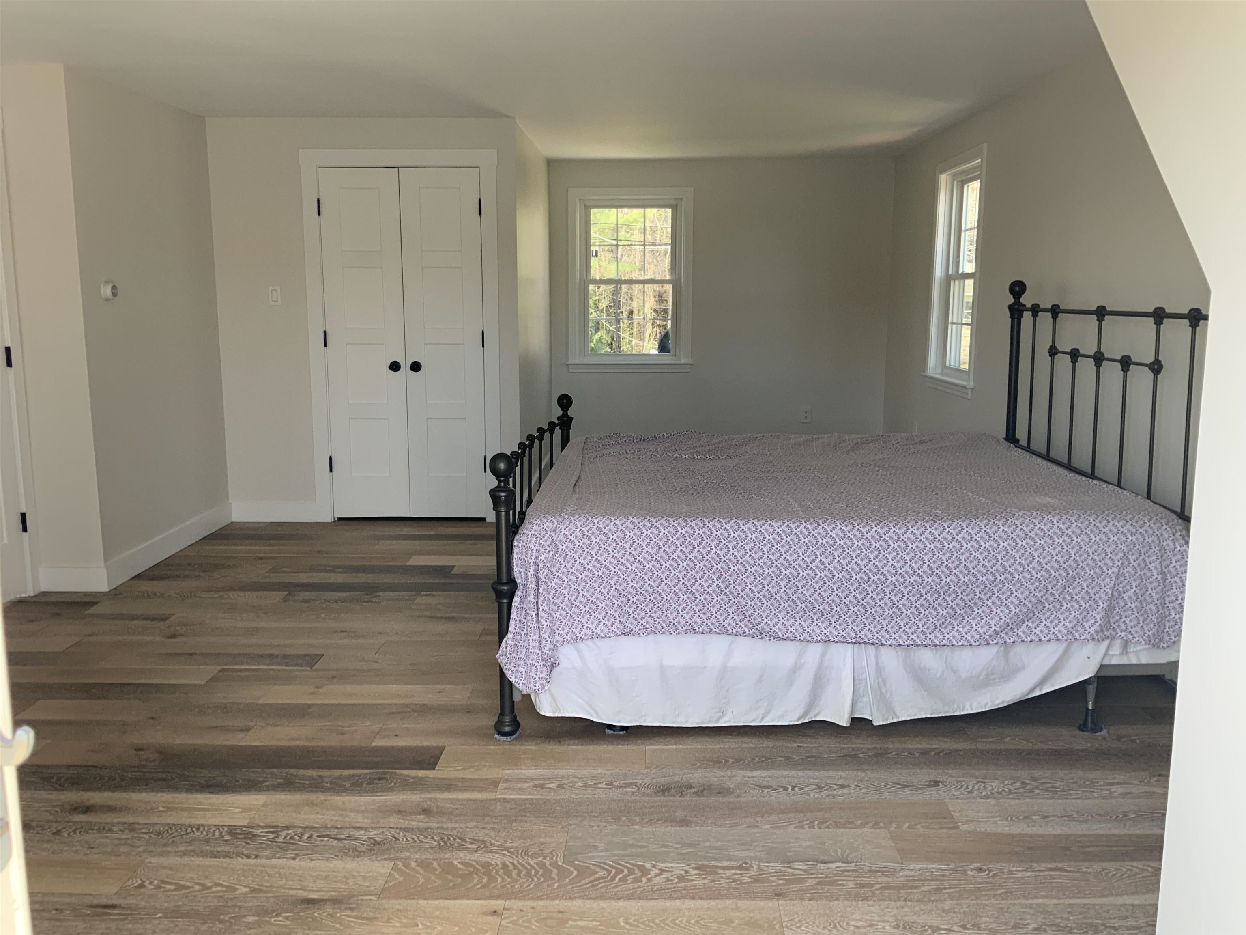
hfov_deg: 61.7
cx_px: 623
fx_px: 1044
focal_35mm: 29
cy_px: 468
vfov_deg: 48.2
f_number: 1.8
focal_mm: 3
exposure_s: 1/122
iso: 40
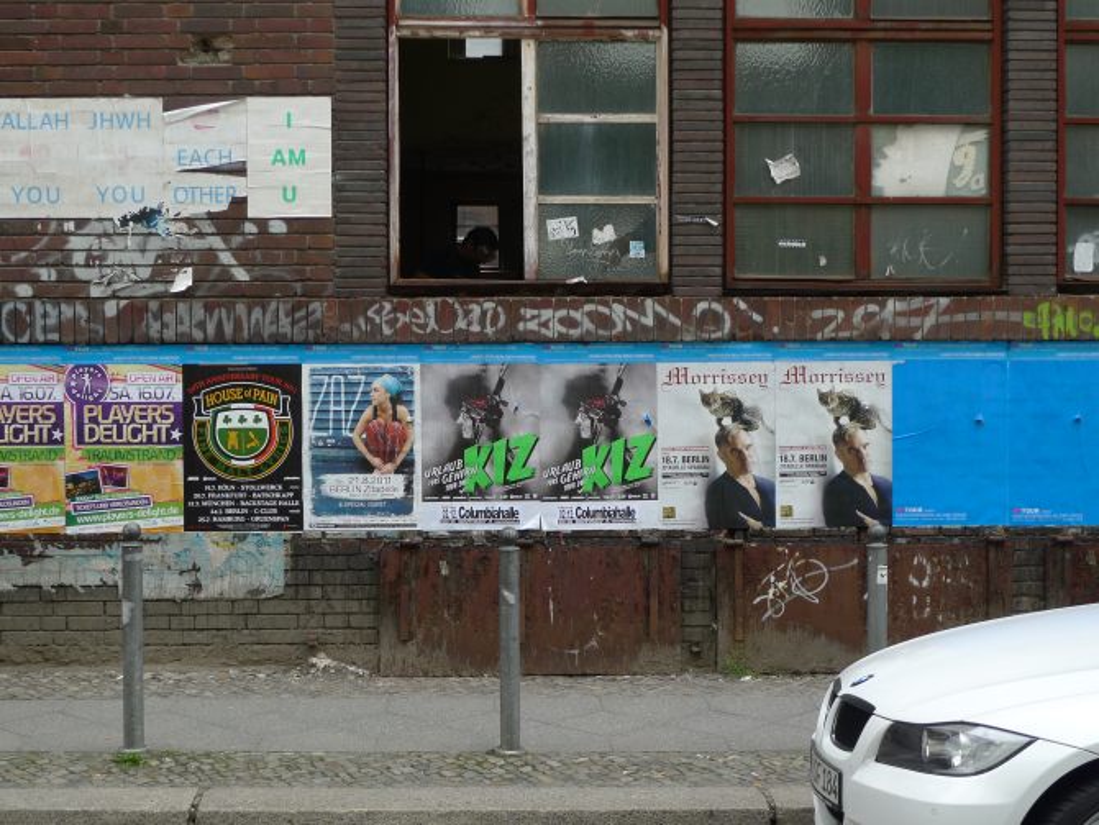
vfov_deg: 24.4
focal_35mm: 60
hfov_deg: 32.2
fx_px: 1906
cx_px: 550
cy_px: 412
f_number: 2.8
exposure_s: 1/500
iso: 80
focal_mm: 12.8
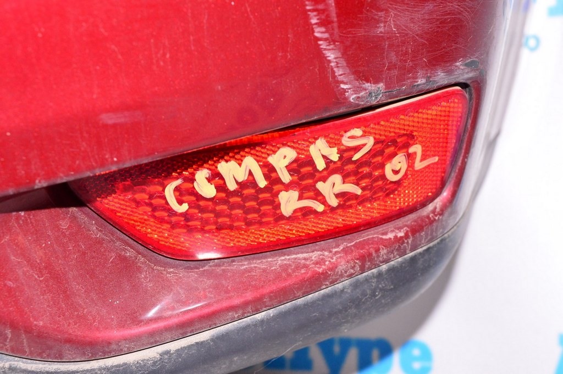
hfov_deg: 35.1
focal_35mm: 57
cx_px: 282
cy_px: 187
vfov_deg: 23.7
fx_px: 891
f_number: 8
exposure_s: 1/160
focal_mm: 38
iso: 1600
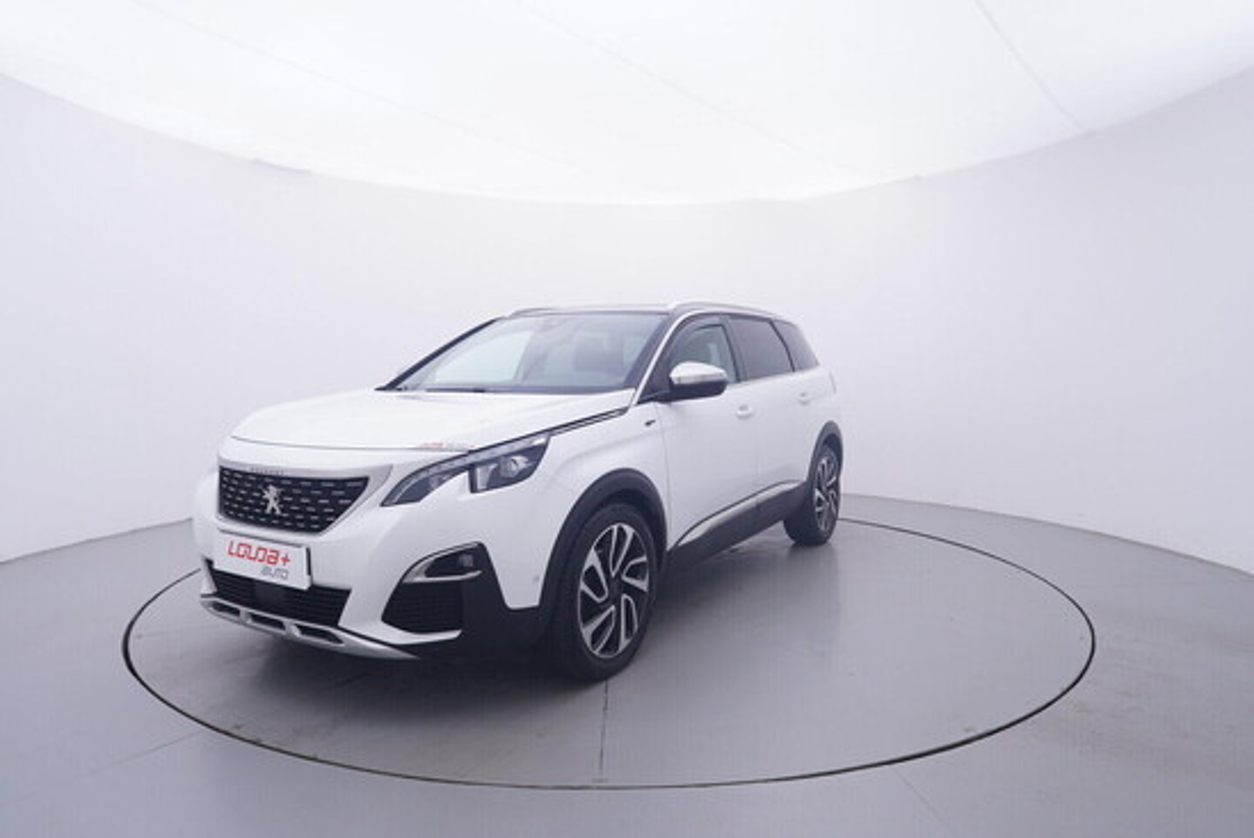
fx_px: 784
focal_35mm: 22
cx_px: 627
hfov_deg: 77.3
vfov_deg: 56.2
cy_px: 419
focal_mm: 15
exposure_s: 1/80
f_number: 5
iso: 200
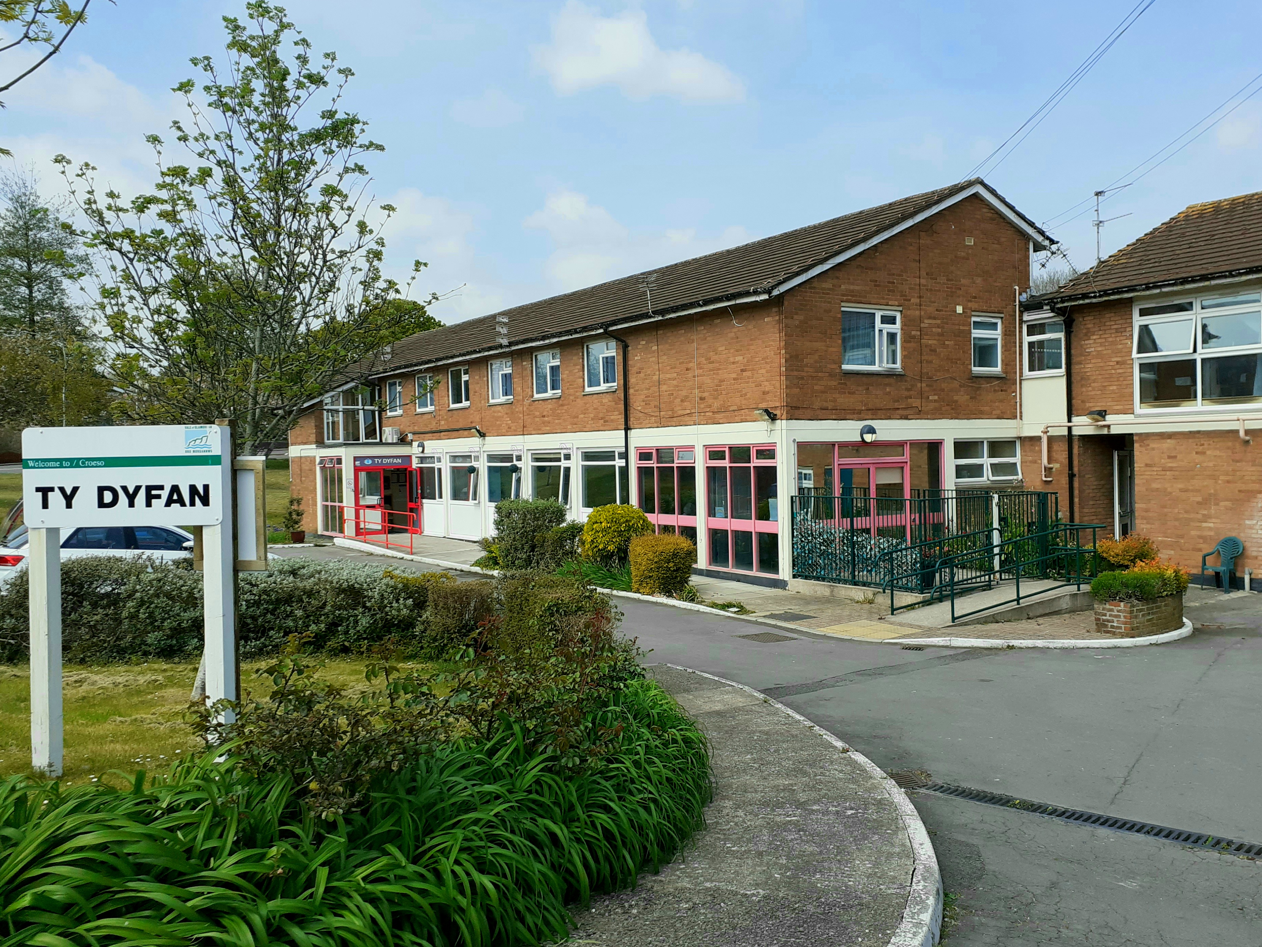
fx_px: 1094
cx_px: 687
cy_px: 458
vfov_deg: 46.8
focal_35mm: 30
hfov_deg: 59.9
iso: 40
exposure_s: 1/1667
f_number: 1.9
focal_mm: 3.6
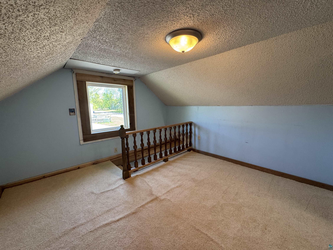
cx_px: 166
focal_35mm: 14
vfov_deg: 85.7
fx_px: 135
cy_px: 125
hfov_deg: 102.1
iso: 200
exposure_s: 1/120
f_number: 2.2
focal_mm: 2.22
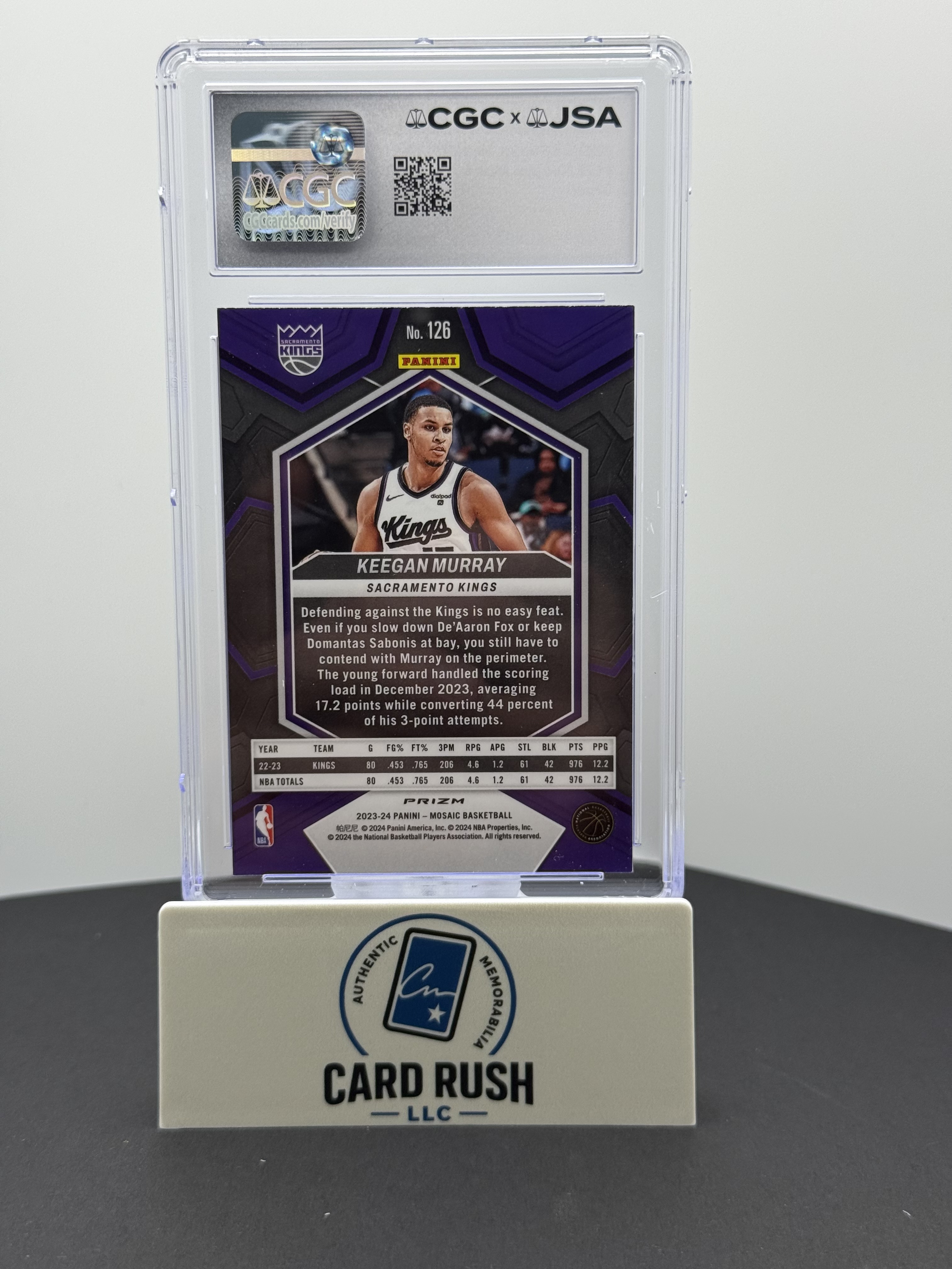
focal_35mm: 48
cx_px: 476
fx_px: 1760
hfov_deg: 30.3
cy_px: 634
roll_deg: +0.0
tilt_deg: -15.5
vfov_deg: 39.7
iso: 64
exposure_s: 1/244
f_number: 1.78
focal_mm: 6.76
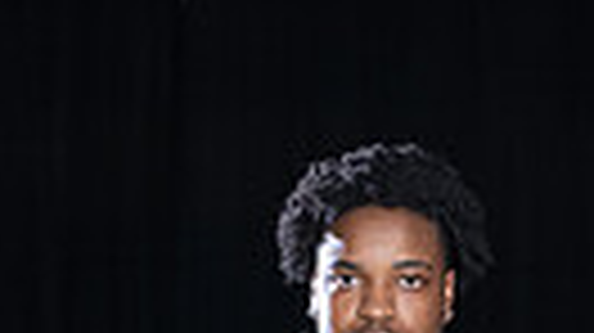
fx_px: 6500
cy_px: 968
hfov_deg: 5.2
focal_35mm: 413
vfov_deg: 2.9
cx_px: 310
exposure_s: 1/160
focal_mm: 116
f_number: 6.3
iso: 1250
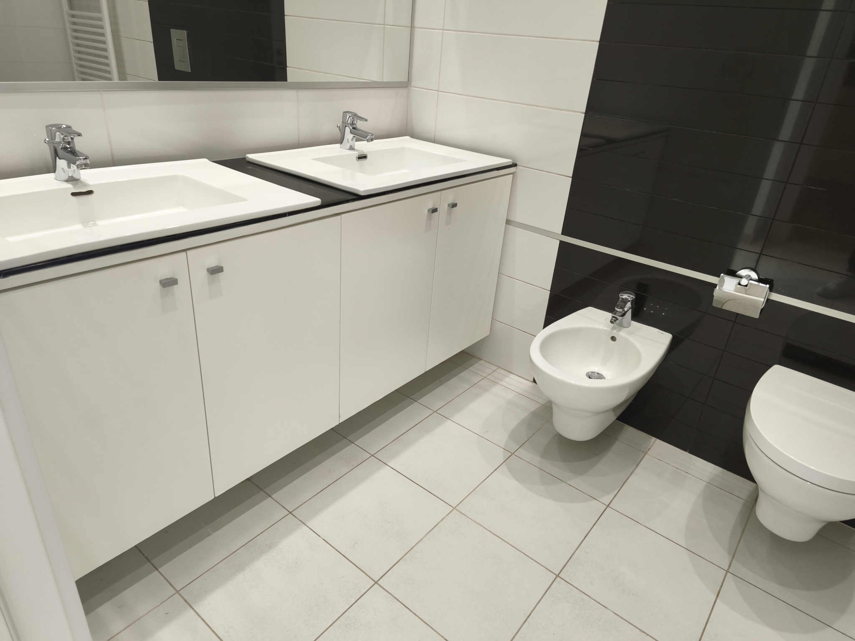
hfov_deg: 73.9
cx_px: 428
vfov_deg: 58.9
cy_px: 320
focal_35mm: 23
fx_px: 568
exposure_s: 1/50
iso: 500
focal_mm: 5.35
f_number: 1.7
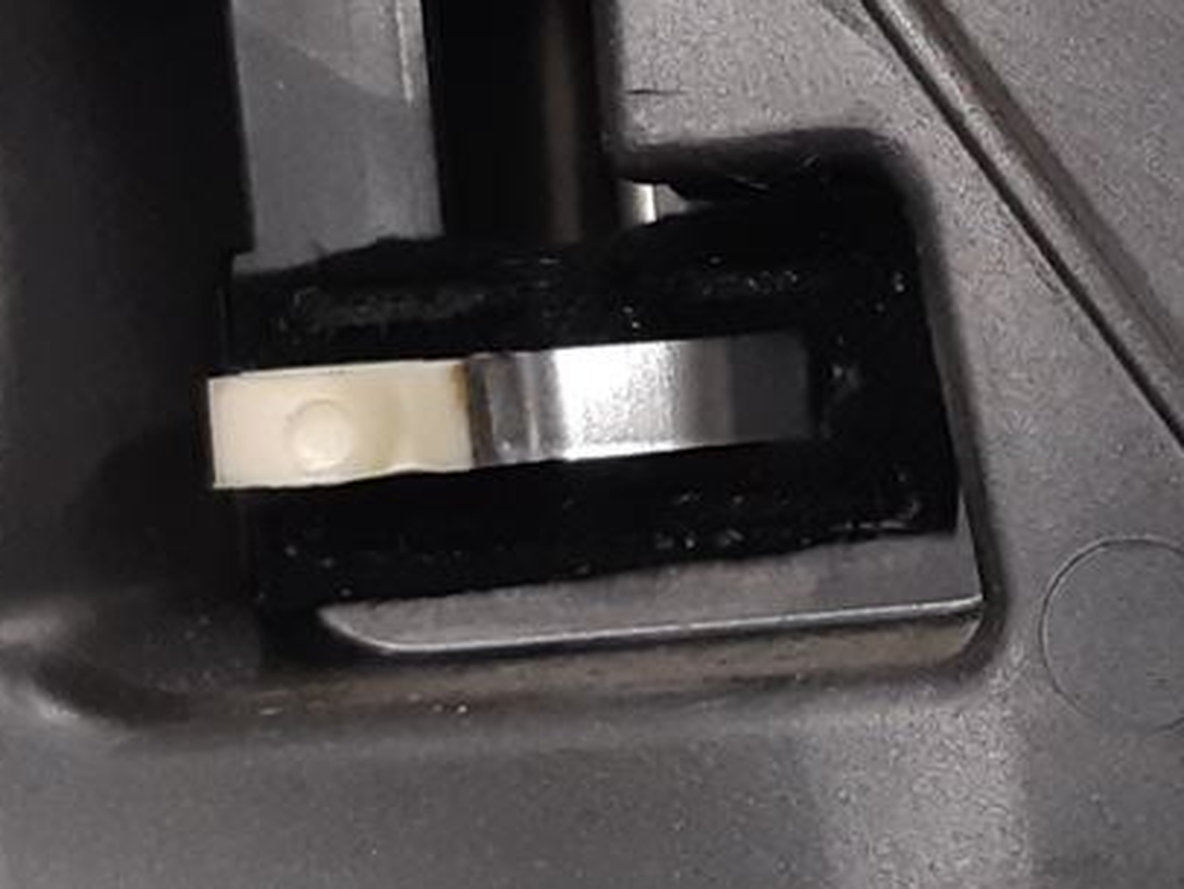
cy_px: 364
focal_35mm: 131
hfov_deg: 14.9
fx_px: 4483
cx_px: 1099
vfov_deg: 11.3
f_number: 1.7
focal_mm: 3.93
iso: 125
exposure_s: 1/50
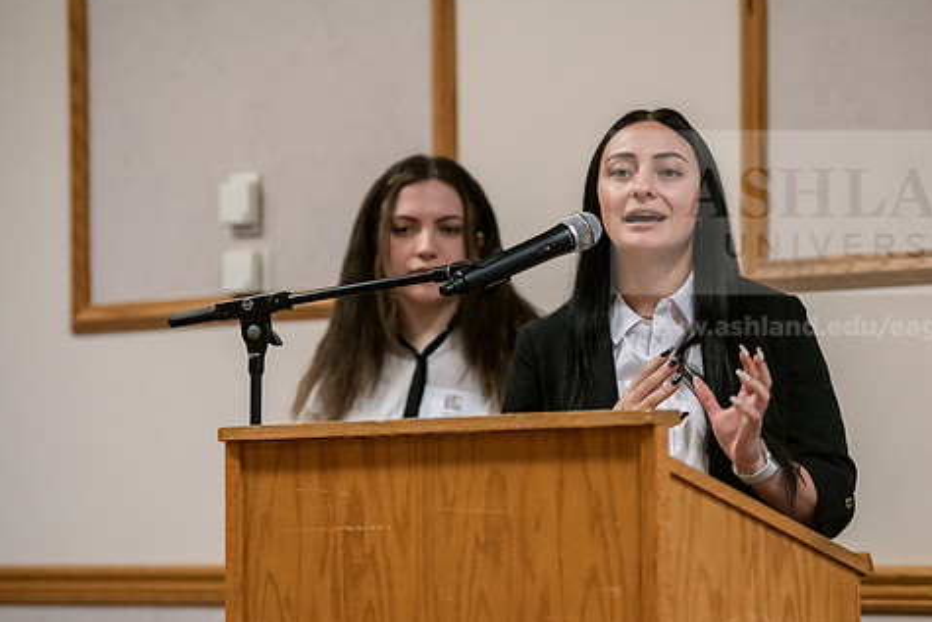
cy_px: 368
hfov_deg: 12.4
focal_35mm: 165
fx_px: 4273
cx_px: 551
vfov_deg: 8.3
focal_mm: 135
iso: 2500
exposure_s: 1/200
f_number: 3.2
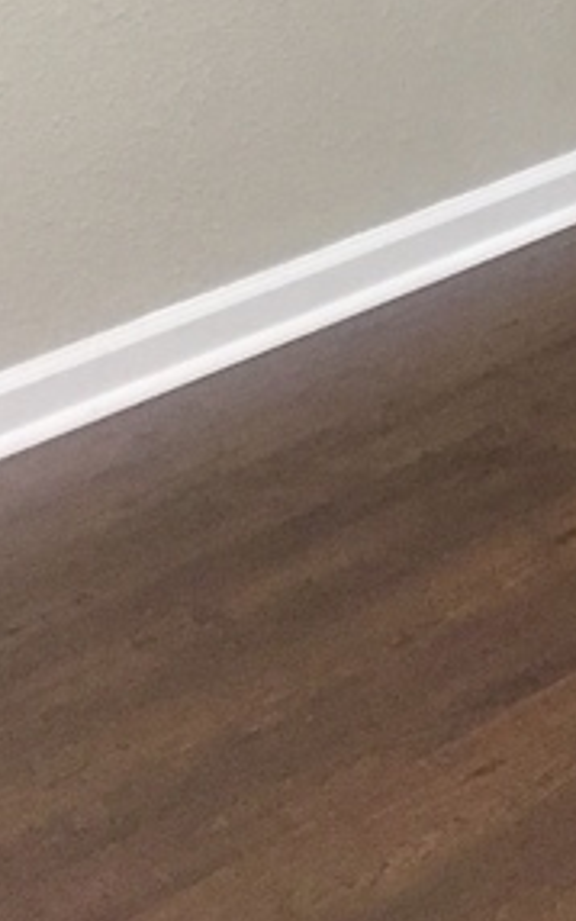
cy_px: -457
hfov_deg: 10.3
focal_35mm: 116
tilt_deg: -7.9
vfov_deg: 16.4
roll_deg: +2.5
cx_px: 1226
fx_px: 2911
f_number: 2.2
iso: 160
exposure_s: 1/30
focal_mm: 4.15
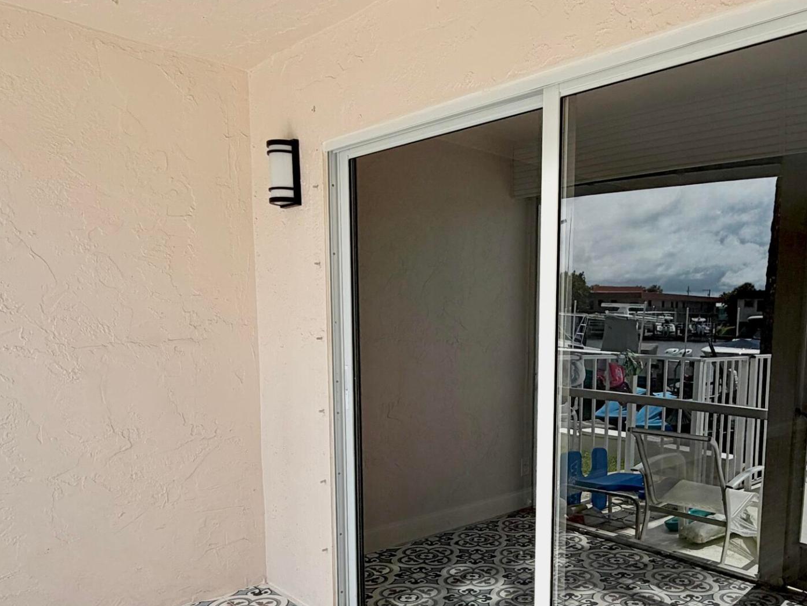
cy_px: 407
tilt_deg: -8.0
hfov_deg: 59.8
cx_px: 556
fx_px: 676
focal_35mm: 29
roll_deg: -0.1
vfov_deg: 47.4
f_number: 2.2
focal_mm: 2.22
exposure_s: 1/770
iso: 40
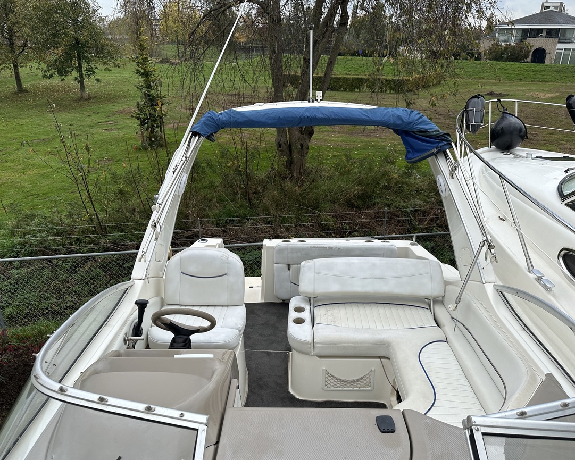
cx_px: 293
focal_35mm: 26
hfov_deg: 66.0
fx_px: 443
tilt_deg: -23.7
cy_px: 235
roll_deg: -0.6
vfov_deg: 54.9
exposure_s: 1/1517
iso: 80
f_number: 1.78
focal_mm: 6.86
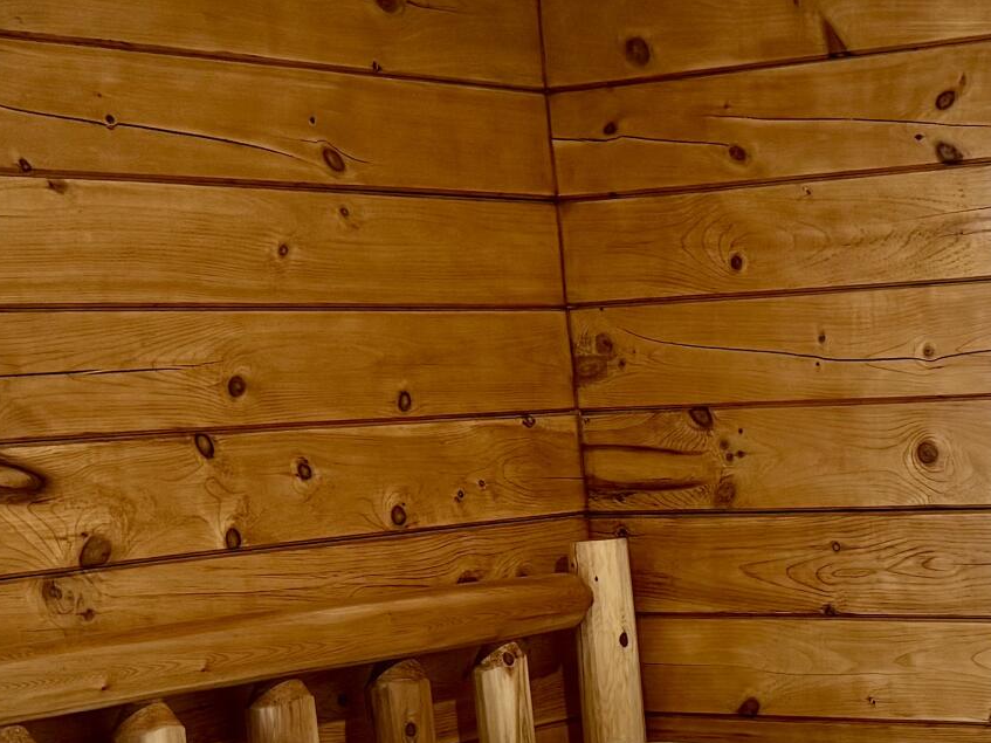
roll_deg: +2.8
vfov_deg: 16.7
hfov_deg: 21.9
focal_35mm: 85
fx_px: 2433
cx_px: 1071
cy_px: 846
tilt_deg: -10.9
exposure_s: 1/127
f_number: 1.78
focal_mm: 6.76
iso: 200
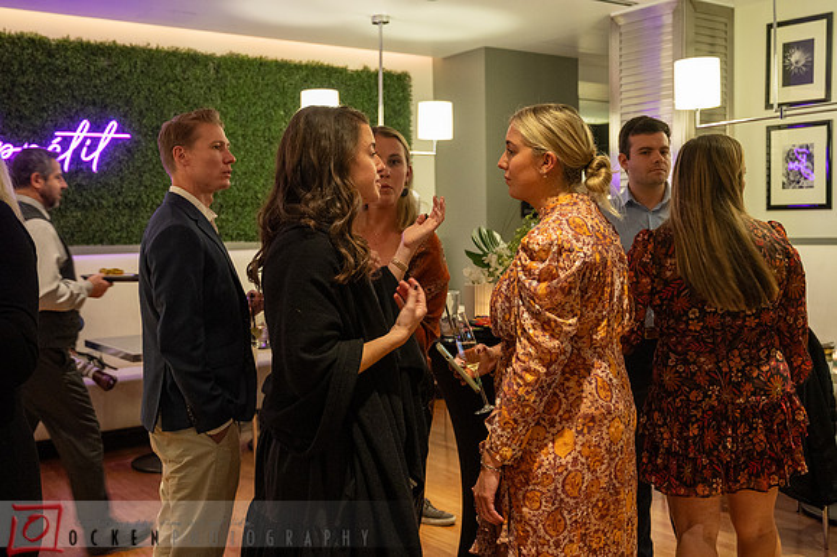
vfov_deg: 34.2
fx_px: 906
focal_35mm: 39
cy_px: 278
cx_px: 418
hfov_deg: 49.6
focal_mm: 39
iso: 3200
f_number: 4
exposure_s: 1/80
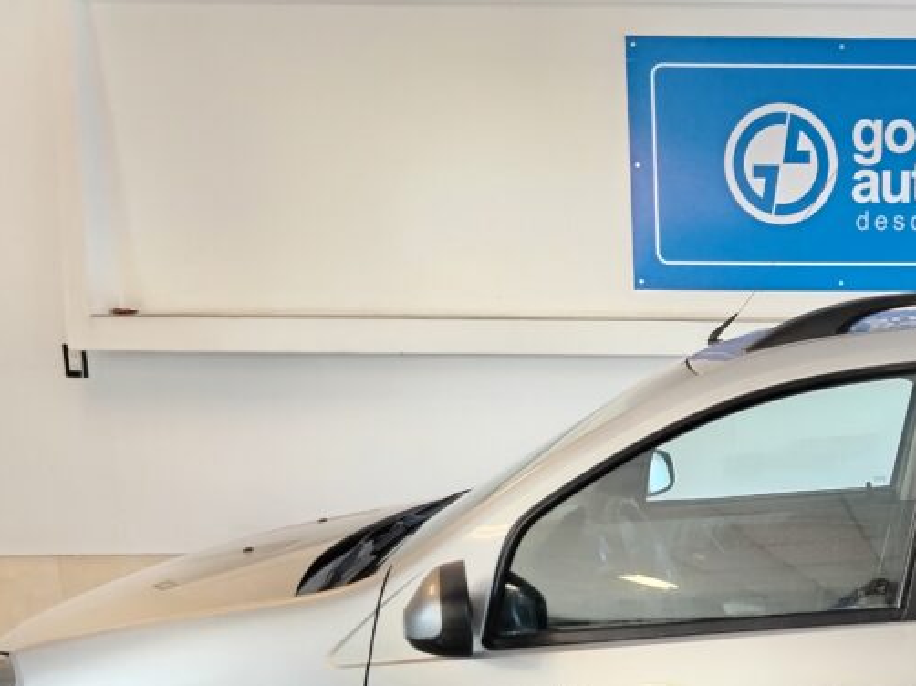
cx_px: 841
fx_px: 1296
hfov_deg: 36.3
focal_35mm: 49
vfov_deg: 28.6
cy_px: 611
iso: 756
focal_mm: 5.25
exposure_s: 1/33.3
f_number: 1.75
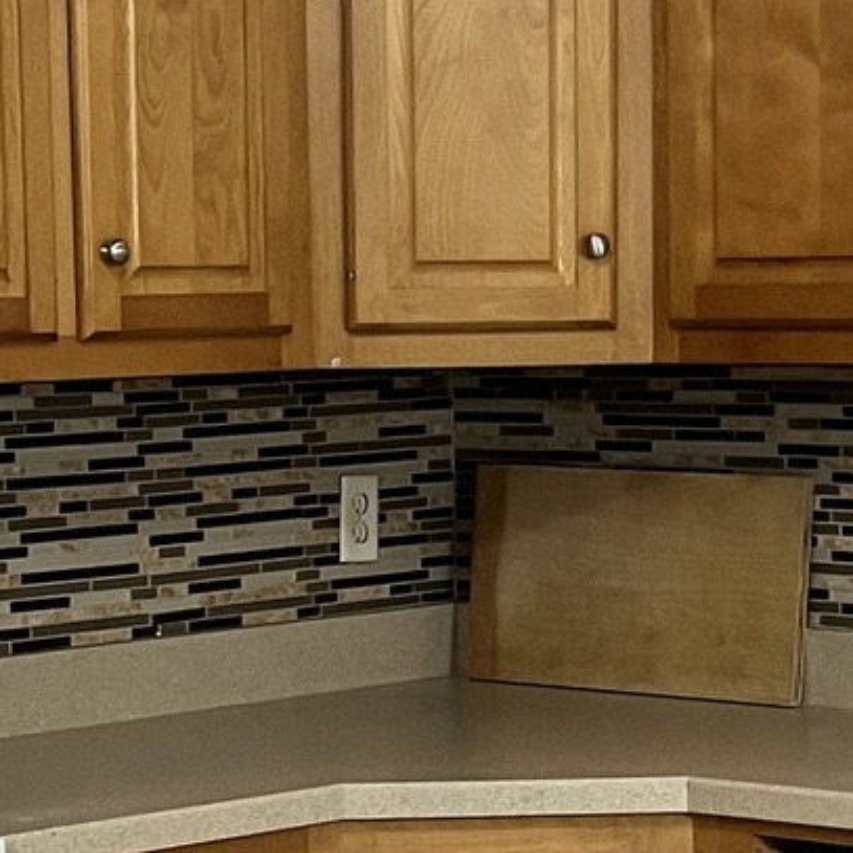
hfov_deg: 13.4
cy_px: 652
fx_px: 3624
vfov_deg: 13.4
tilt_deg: -7.0
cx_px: 482
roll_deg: +1.1
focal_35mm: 130
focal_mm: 5.1
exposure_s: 1/60
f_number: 1.6
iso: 100
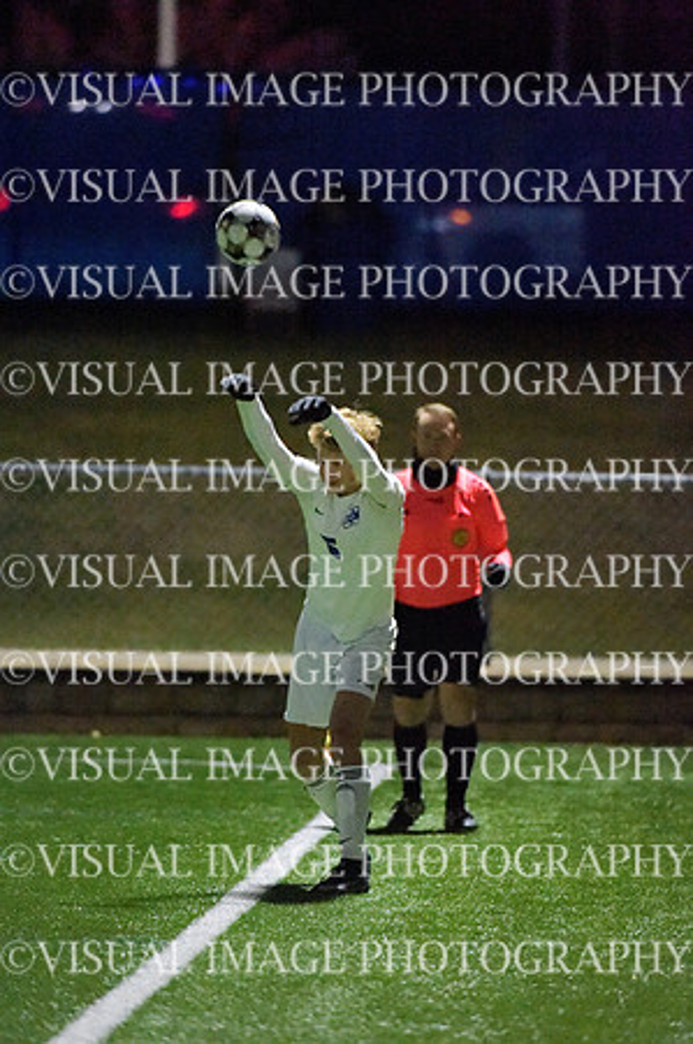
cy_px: 522
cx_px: 346
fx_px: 11576
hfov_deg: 3.4
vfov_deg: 5.2
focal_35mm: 400
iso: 51200
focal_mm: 400
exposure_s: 1/1250
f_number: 4
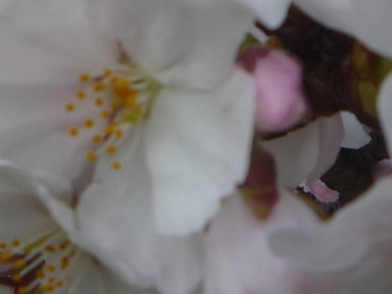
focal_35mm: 123
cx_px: -111
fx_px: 1393
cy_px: -226
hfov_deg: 15.3
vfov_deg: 11.3
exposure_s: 1/250
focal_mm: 5.2
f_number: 4
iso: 100
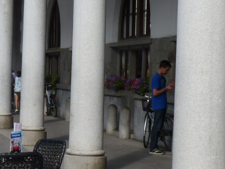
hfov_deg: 13.1
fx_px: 981
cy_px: 57
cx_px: 91
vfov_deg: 9.8
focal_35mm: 151
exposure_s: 1/250
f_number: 5.6
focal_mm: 8.2
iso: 80
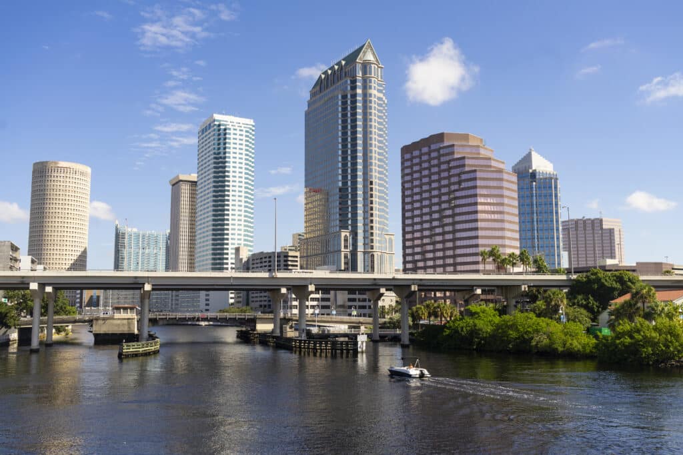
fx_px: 626
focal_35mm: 33
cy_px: 228
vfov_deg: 40.0
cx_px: 342
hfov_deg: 57.2
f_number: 6.3
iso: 125
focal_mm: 33
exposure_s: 1/400
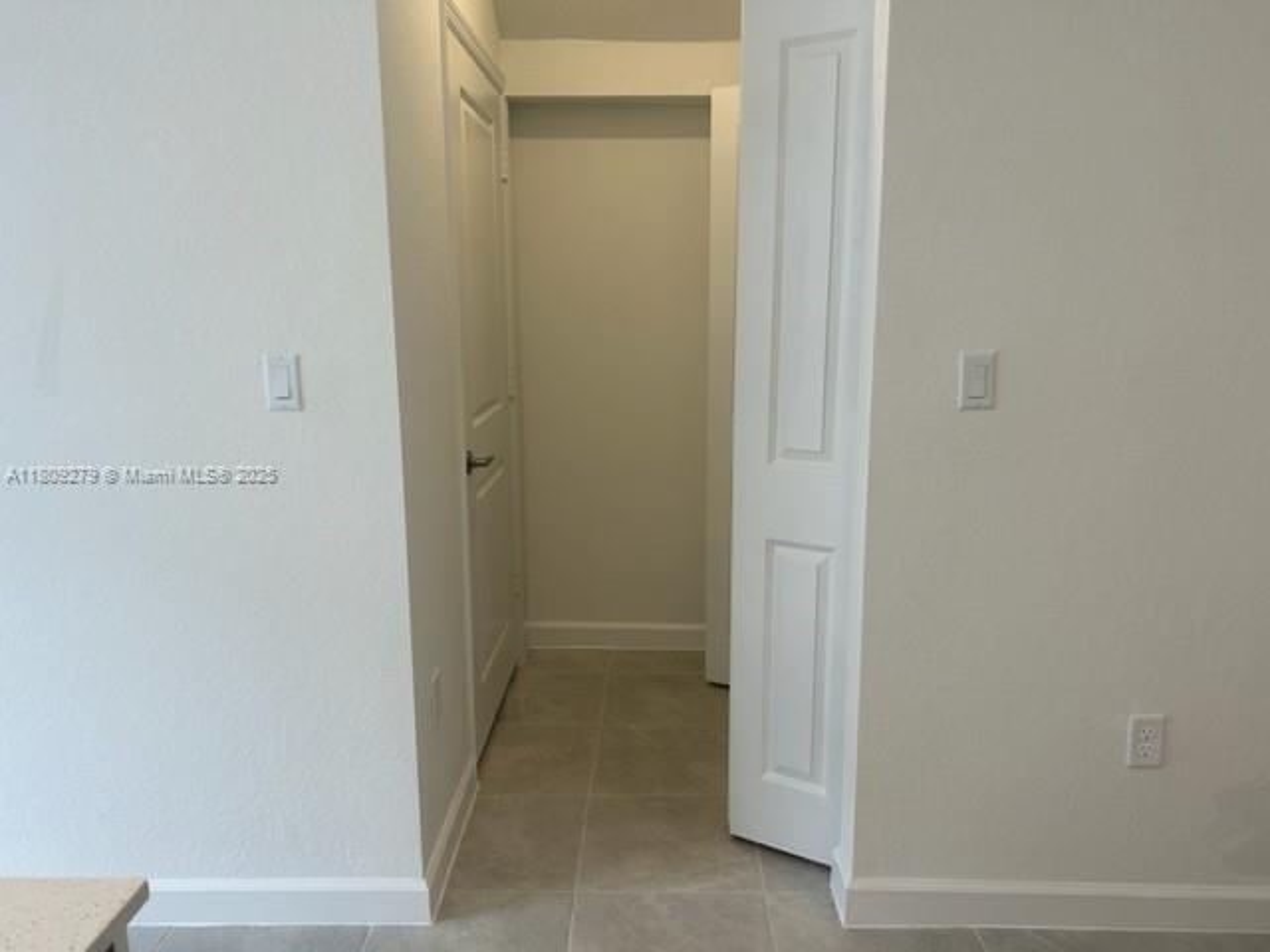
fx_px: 954
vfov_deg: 53.1
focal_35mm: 26
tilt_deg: -10.1
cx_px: 635
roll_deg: +0.5
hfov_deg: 67.3
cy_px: 476
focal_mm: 5.7
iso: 50
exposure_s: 1/120
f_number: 1.5
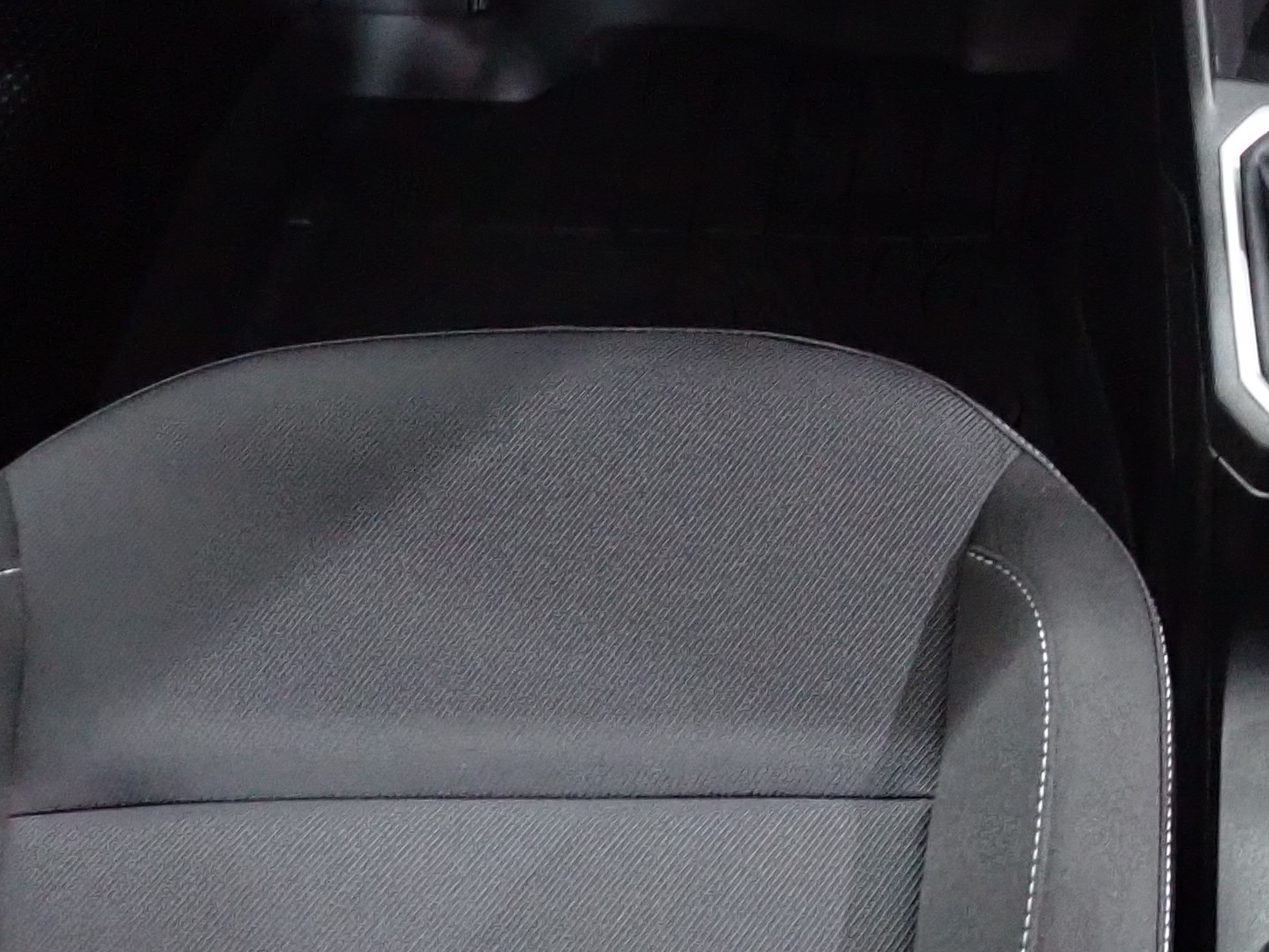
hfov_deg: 26.6
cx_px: 1277
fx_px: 2530
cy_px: -114
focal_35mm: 69
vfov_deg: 20.3
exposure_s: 1/25
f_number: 2
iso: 800
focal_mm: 4.5
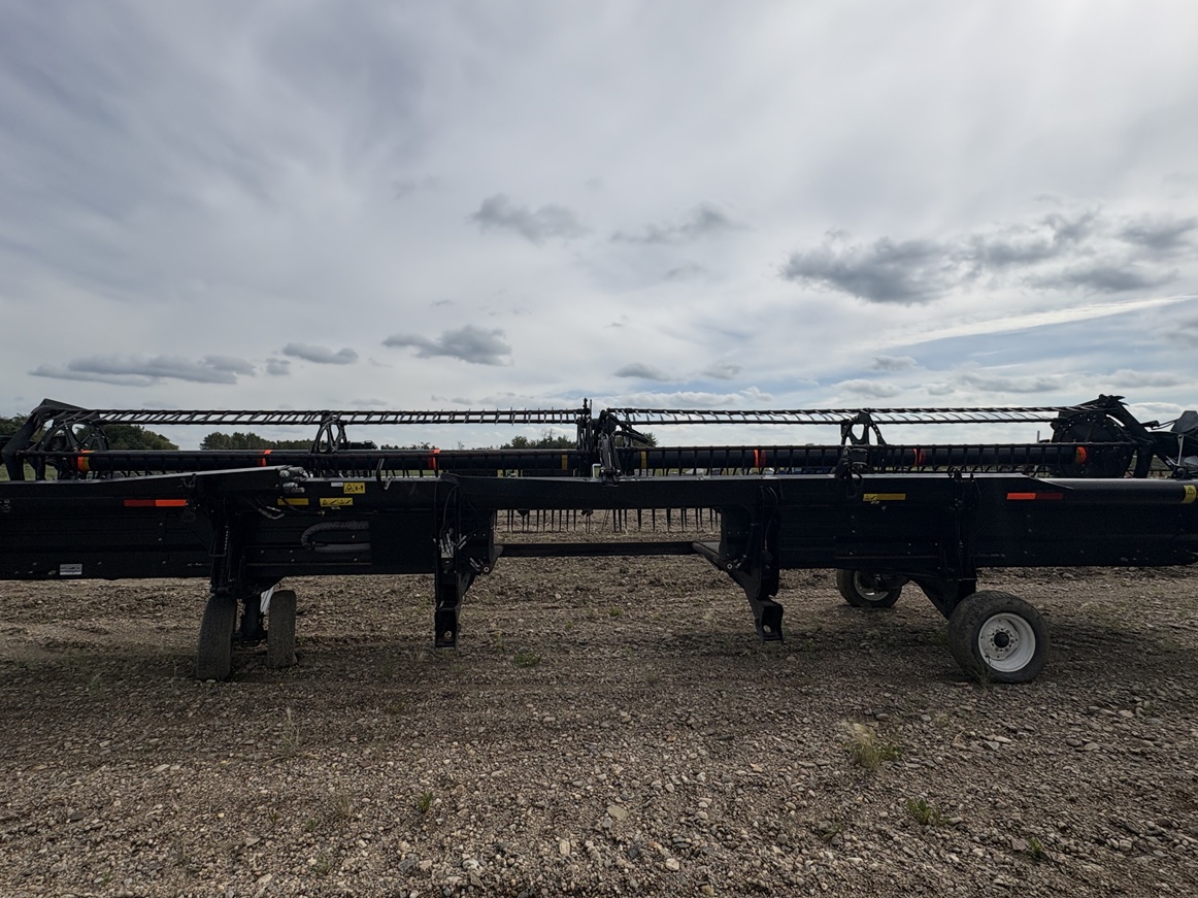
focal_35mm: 17
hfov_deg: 91.0
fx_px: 588
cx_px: 578
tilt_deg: +5.3
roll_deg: +1.7
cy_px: 410
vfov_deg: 74.6
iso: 50
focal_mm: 2.22
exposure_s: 1/5263
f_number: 2.2
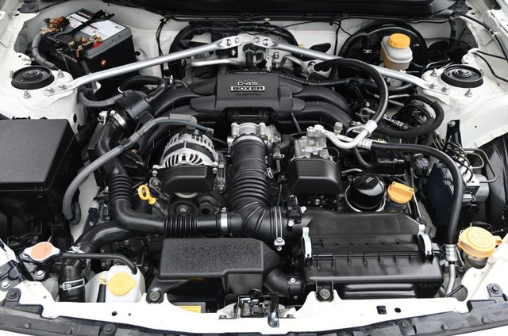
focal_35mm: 30
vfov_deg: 43.4
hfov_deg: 62.0
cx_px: 254
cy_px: 168
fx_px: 422
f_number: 4
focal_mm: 20
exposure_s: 1/250
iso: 220
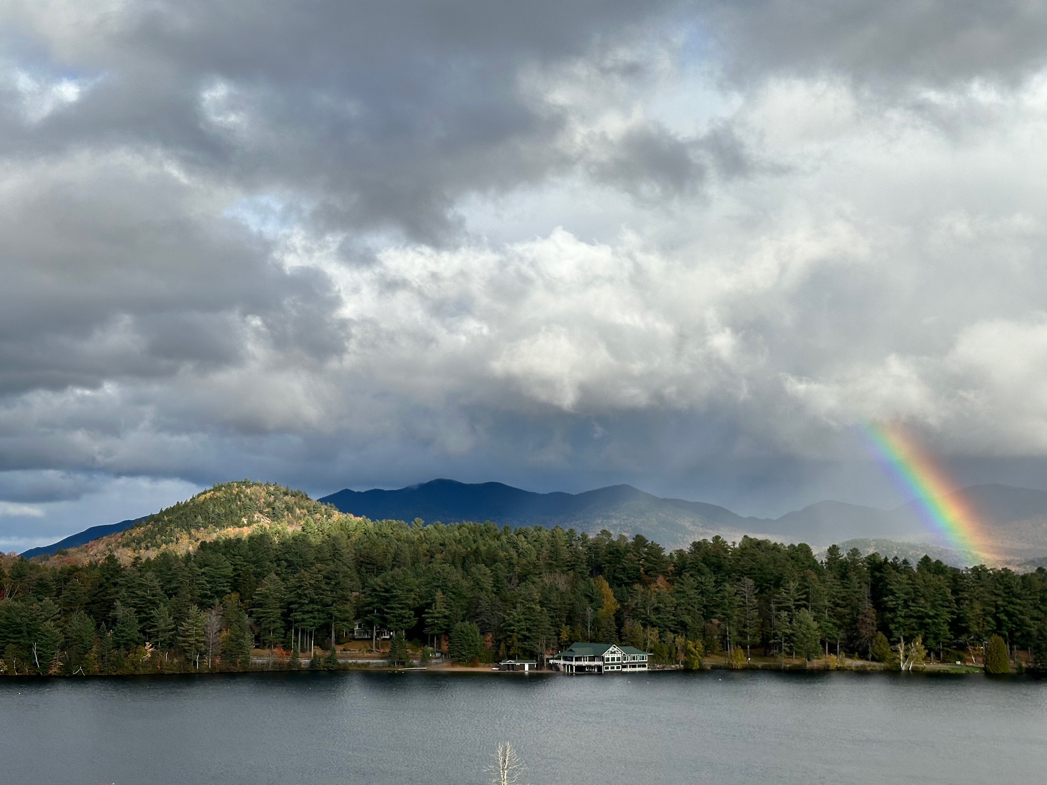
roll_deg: +2.0
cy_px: 392
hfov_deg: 39.7
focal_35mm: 48
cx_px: 524
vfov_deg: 30.3
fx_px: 1452
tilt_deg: +9.8
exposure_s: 1/5882
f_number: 1.78
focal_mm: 6.86
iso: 64
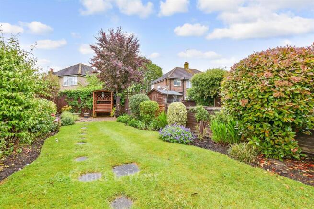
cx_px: 157
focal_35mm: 15
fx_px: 131
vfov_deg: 77.4
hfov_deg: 100.4
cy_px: 104
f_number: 8
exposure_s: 1/100
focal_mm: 10
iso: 160
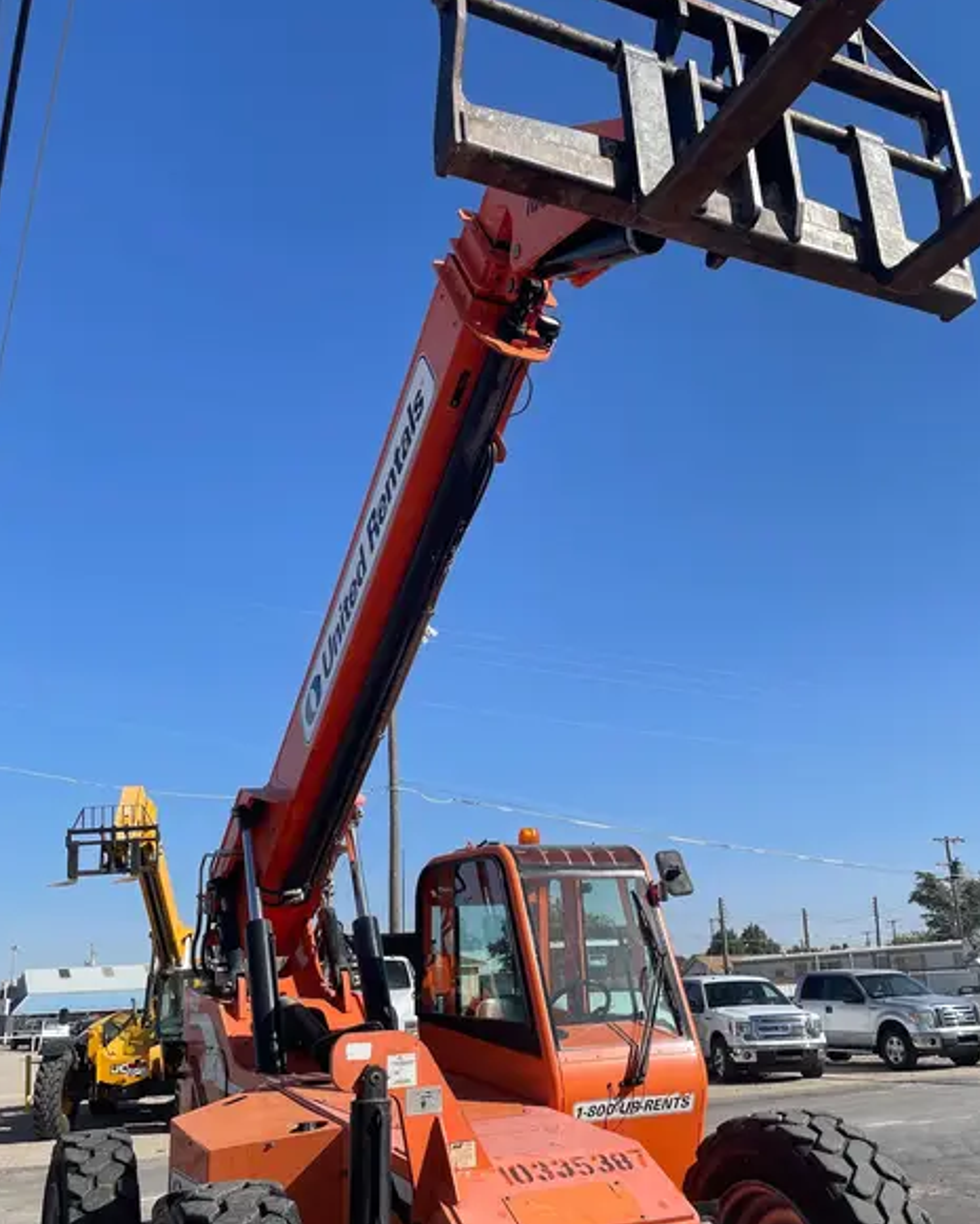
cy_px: 623
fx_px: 1160
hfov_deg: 45.7
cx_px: 563
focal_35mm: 32
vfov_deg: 55.7
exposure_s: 1/3401
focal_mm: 4.2
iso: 32
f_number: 1.6
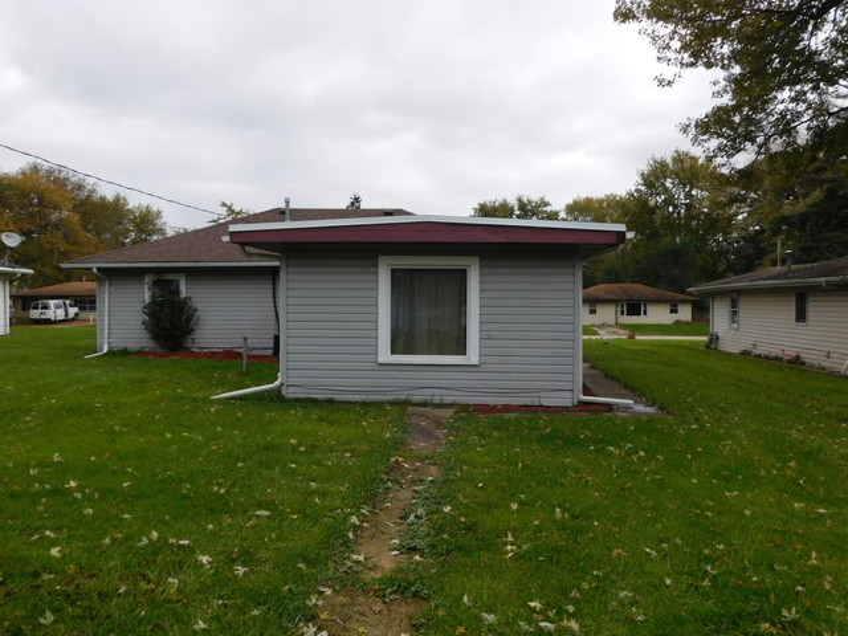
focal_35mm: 30
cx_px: 424
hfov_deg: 60.0
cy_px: 318
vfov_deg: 46.8
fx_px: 735
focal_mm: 5.3
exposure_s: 1/1000
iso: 125
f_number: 3.2
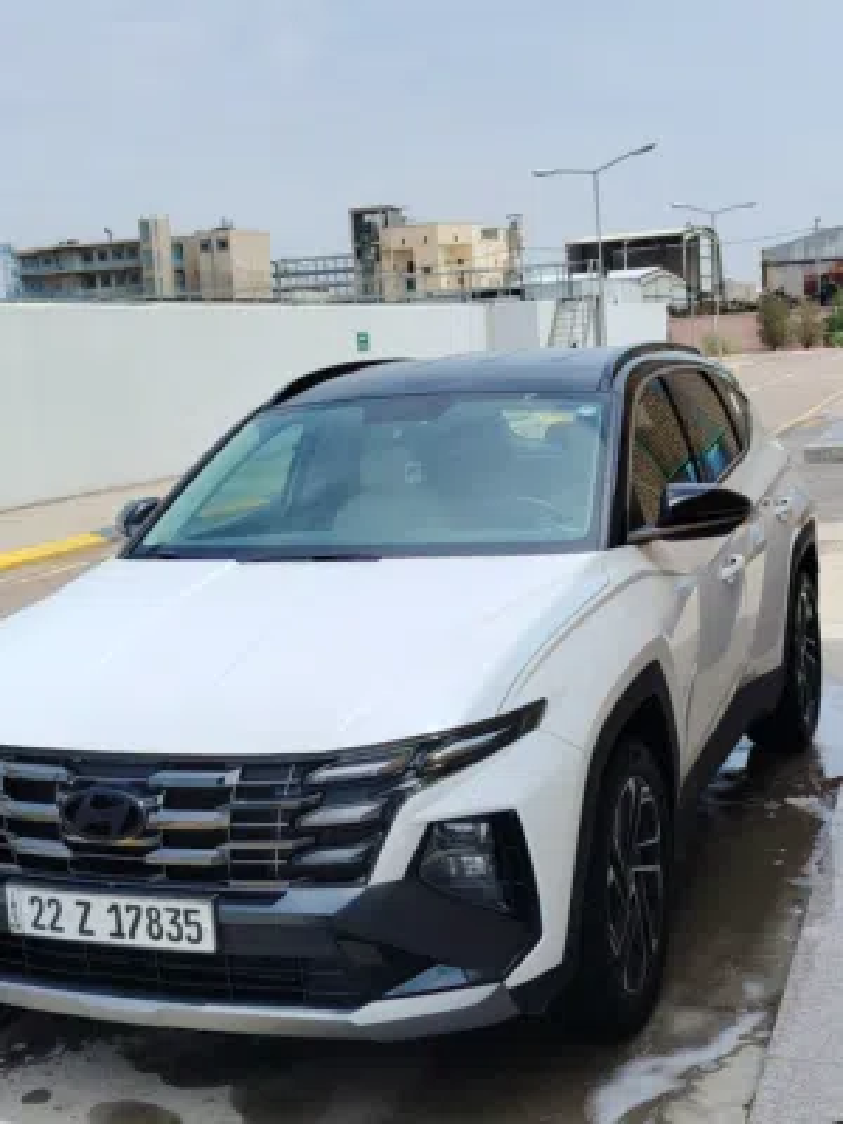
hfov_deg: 30.3
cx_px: 422
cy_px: 562
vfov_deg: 39.7
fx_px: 1559
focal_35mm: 48
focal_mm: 5.25
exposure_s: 1/1623
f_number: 1.75
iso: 100
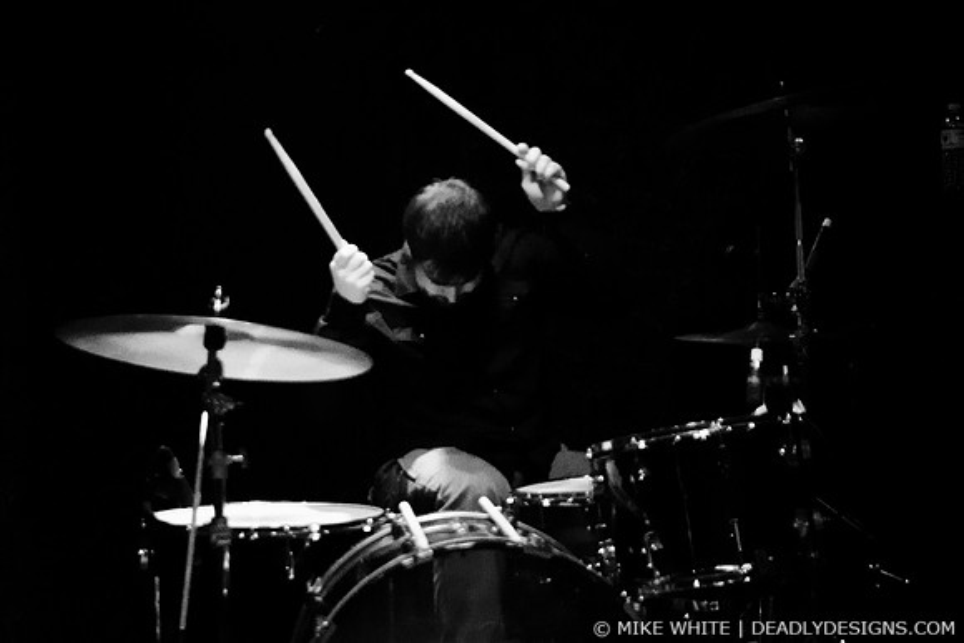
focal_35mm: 45
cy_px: 322
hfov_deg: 43.6
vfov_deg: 29.9
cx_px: 482
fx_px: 1205
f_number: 1.8
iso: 2000
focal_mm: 30
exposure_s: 1/250
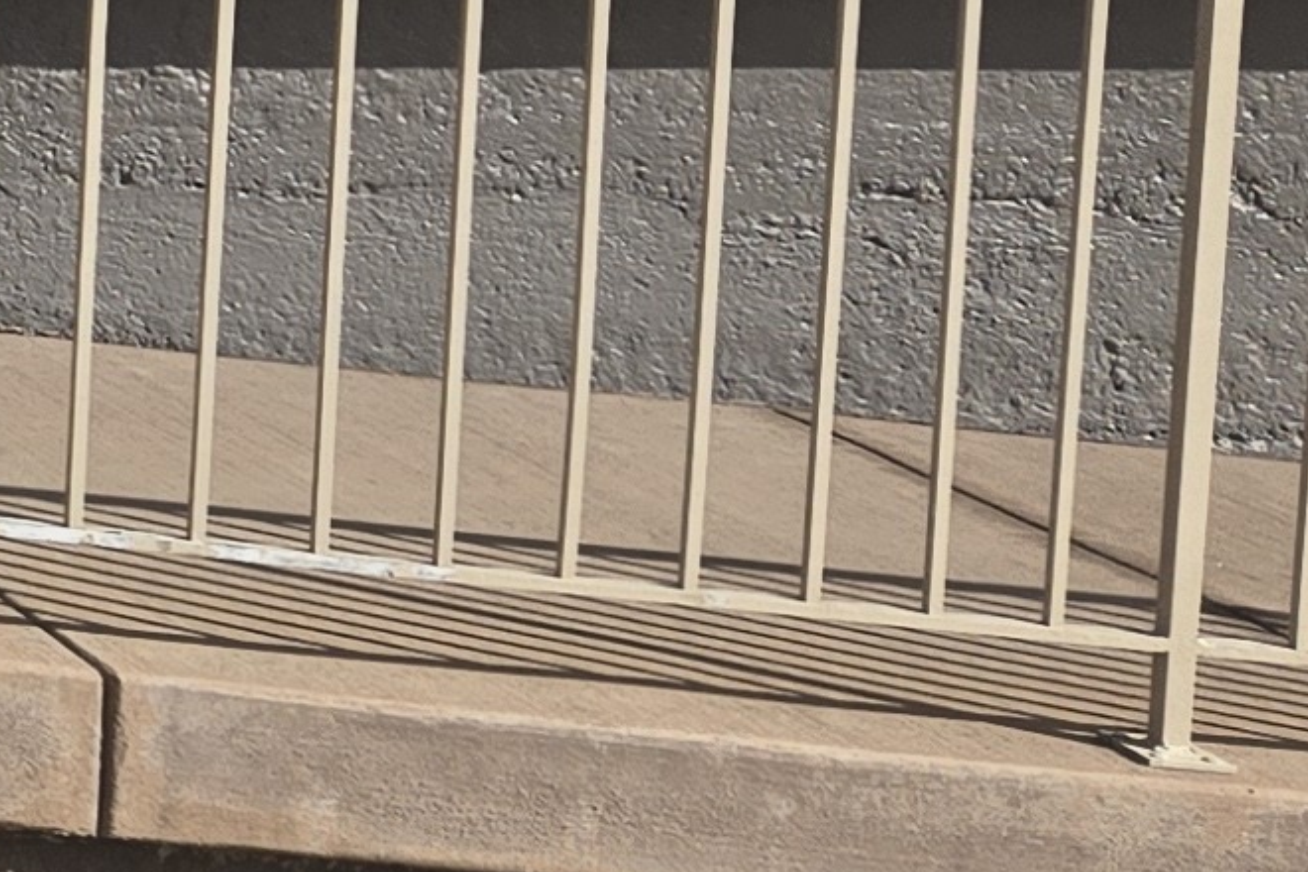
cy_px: -266
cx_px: -1958
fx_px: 5268
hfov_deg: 11.4
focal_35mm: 145
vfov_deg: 9.3
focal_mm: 5.4
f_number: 1.8
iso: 25
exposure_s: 1/1559
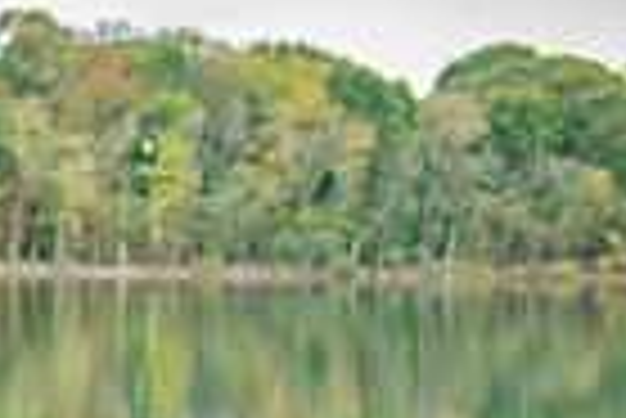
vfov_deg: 7.9
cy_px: 825
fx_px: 2907
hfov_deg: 12.1
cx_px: -5
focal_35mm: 167
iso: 500
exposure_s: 1/200
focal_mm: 40
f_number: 5
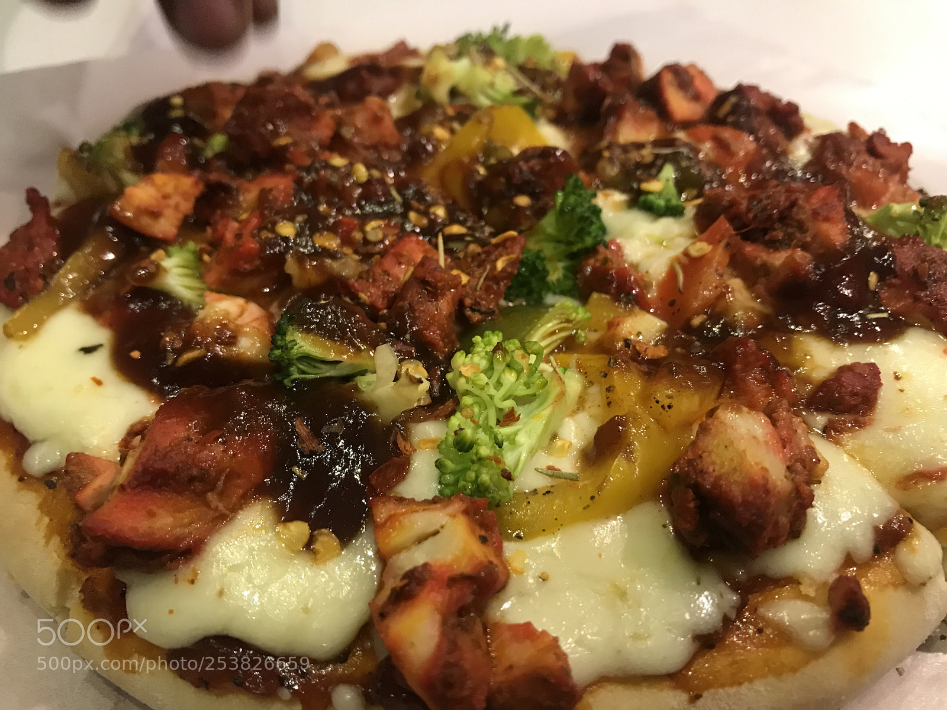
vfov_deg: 49.7
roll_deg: -1.0
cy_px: 355
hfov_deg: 63.4
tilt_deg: -43.0
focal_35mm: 28
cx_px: 474
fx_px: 766
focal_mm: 3.99
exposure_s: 1/11
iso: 100
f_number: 1.8
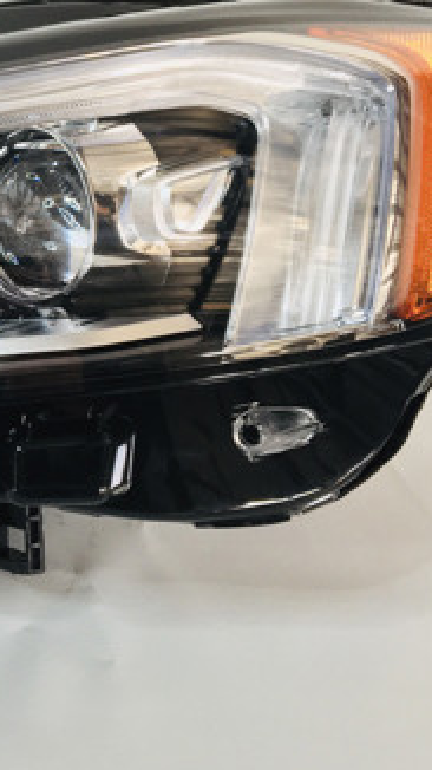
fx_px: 1265
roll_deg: -7.7
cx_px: -123
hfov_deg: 18.1
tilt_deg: -24.9
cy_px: 246
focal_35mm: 62
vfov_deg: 33.5
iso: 50
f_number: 2.2
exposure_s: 1/33
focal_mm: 4.15
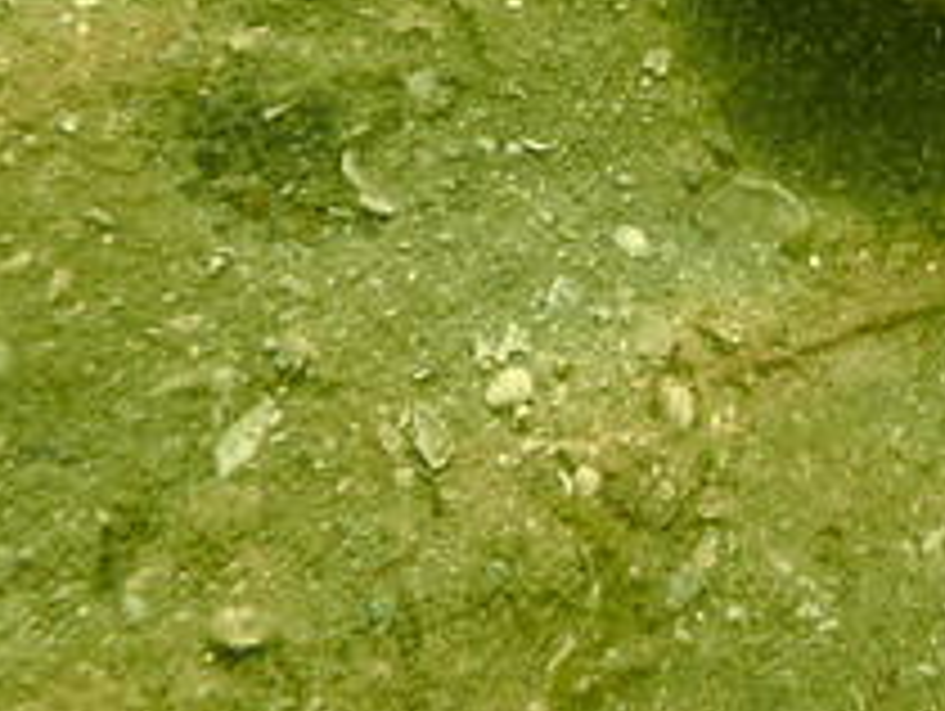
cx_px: 999
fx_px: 1886
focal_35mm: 69
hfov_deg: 26.3
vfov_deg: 19.4
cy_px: -254
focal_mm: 4.5
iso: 100
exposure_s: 1/500
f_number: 2.8
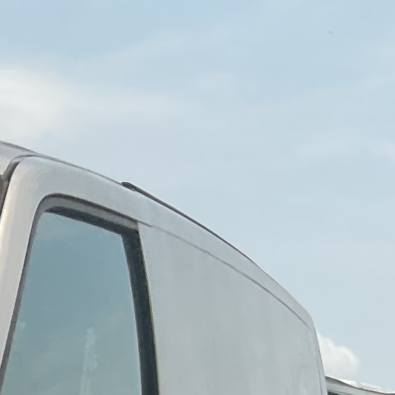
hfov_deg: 11.1
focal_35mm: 135
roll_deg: -6.2
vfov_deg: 11.8
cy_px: 748
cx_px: -527
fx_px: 1743
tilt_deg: -11.5
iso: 16
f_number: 1.8
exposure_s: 1/1675
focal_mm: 3
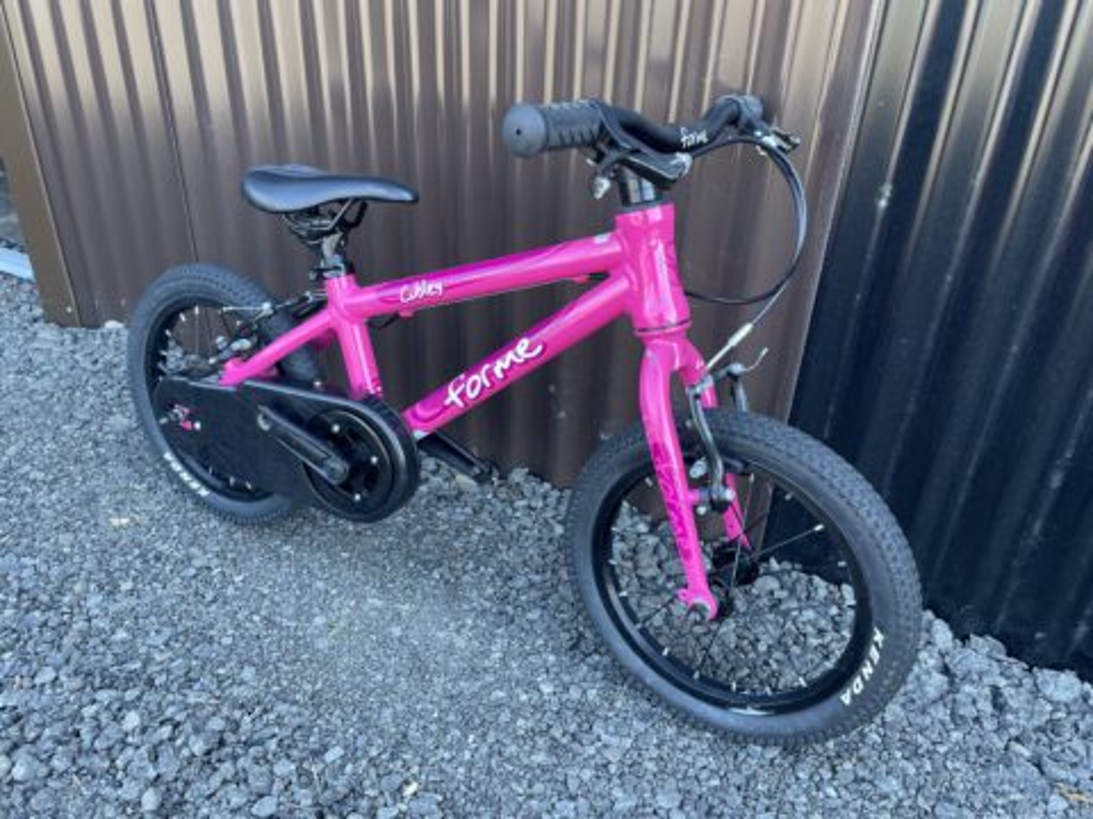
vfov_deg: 53.1
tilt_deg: -30.1
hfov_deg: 67.3
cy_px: 410
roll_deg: -2.3
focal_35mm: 26
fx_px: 821
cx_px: 546
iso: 64
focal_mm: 4.2
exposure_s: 1/121
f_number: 1.6
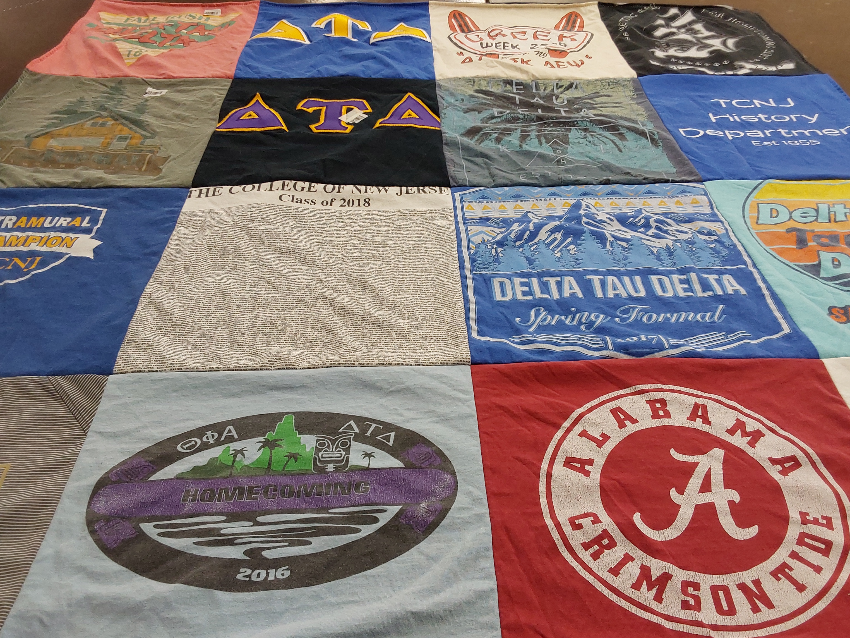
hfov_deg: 59.9
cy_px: 338
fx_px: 737
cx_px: 446
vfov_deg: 46.8
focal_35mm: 30
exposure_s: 1/60
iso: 80
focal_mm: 2.91
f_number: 1.9
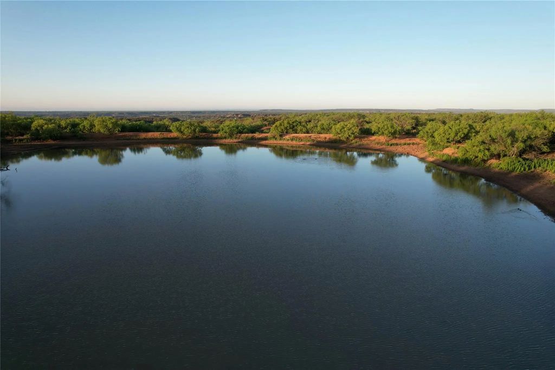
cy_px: 185
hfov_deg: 78.6
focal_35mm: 22
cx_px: 278
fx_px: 339
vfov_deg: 57.2
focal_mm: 8.38
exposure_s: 1/500
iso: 100
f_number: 2.8
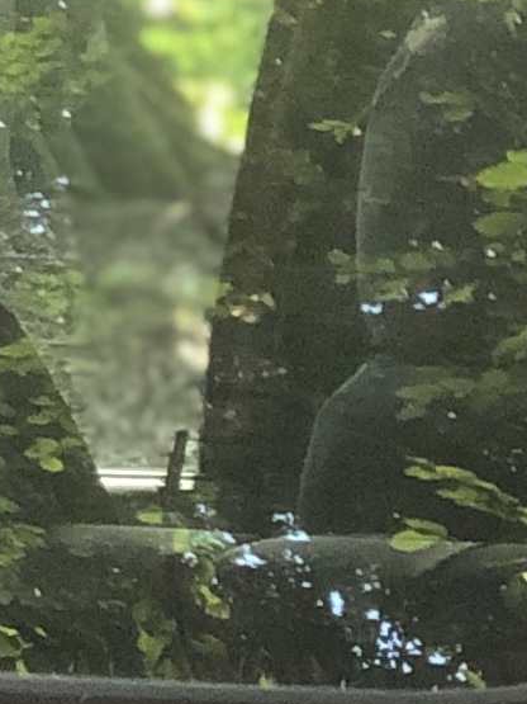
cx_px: 1743
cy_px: 1451
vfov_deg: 5.1
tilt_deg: -12.4
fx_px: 7676
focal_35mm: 378
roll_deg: +0.0
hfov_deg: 3.8
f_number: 2.4
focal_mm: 6
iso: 100
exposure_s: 1/40
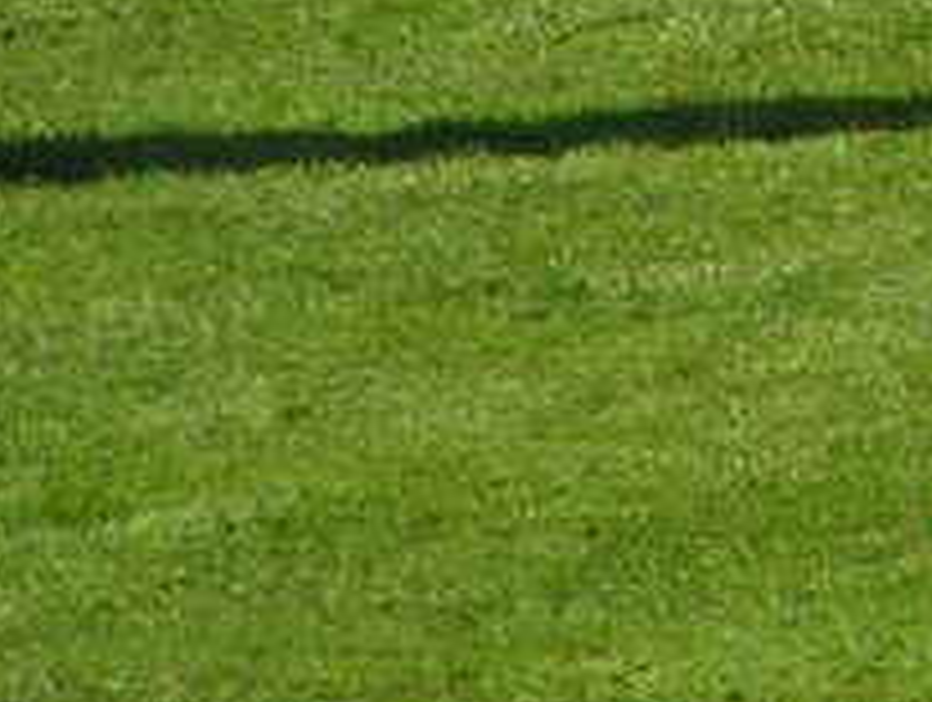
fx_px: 39539
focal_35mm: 1466
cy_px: -112
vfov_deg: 1.0
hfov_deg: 1.3
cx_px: 1625
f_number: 3.5
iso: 50
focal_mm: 58
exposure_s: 1/640
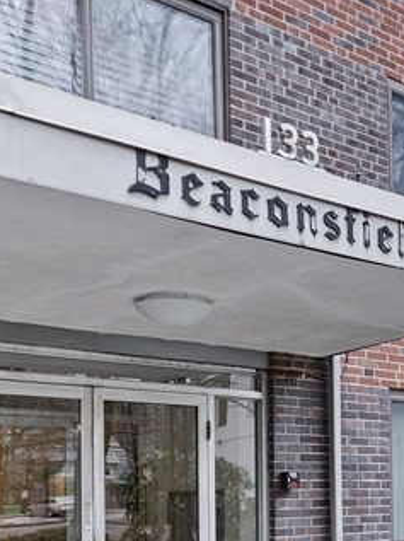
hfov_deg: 23.9
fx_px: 873
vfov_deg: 33.1
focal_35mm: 56
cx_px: 474
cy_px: 457
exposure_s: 1/160
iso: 200
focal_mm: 12
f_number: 4.5
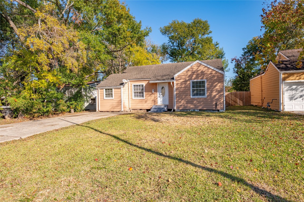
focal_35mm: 20
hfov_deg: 84.0
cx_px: 152
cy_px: 101
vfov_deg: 61.9
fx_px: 169
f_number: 10
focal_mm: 20
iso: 100
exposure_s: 1/200
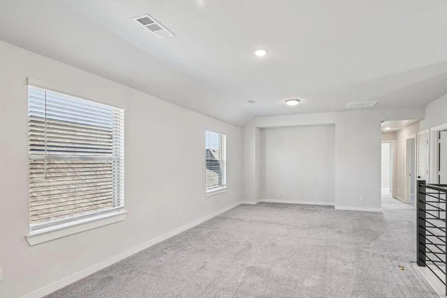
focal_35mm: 19
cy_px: 161
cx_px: 249
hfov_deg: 86.5
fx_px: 236
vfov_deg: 64.5
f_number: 8
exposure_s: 1/50
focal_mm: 17
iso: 400
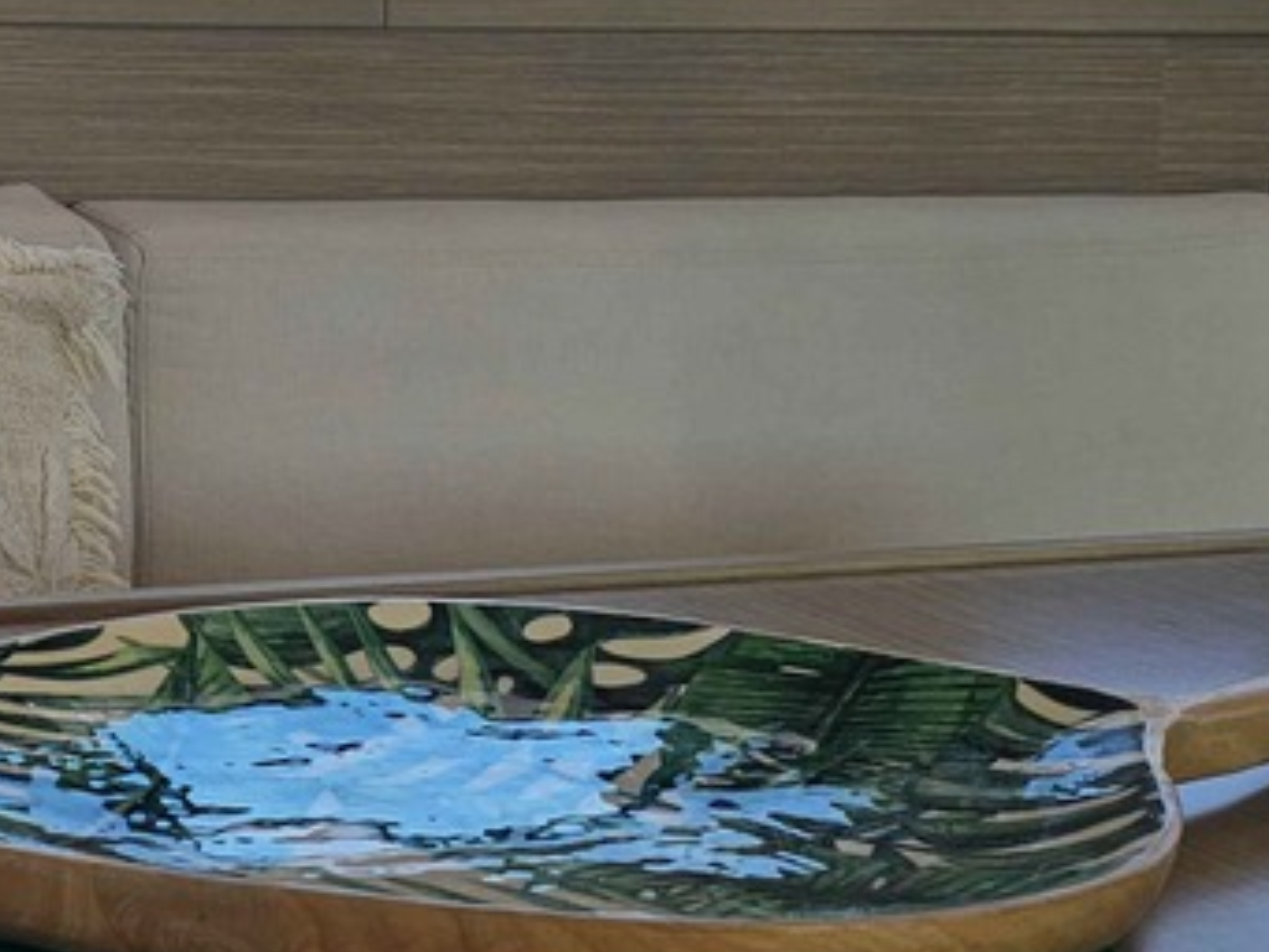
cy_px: 260
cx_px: -19
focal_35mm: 81
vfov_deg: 18.1
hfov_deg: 23.1
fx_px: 2970
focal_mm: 6.3
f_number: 1.7
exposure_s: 1/169
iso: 10
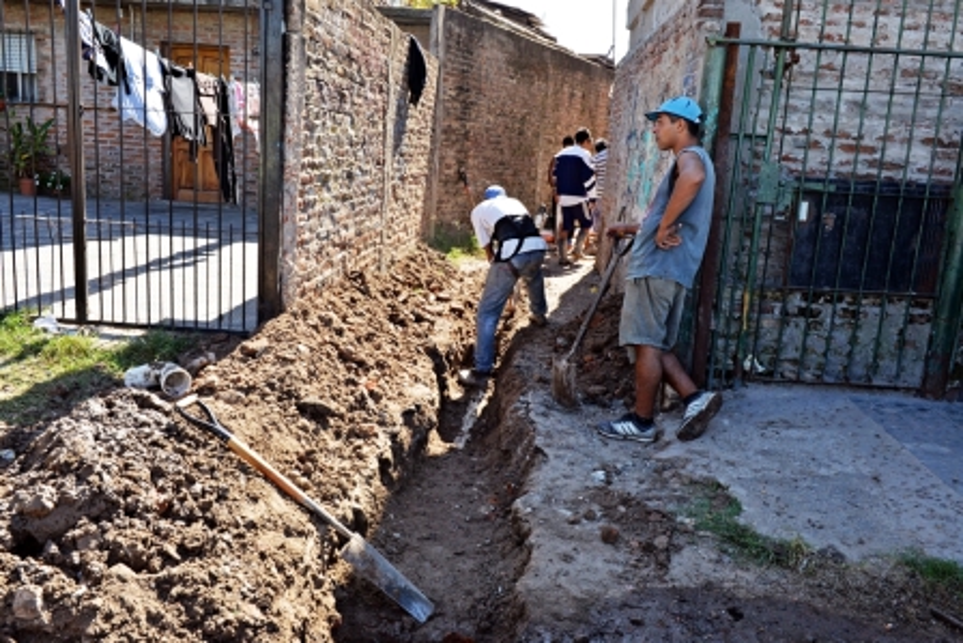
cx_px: 482
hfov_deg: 60.3
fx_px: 829
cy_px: 322
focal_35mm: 31
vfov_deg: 42.4
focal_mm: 31
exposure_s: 1/200
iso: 640
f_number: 14
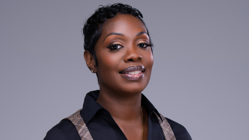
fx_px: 825
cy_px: 149
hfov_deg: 17.2
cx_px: 124
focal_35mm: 125
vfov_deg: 9.6
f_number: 8
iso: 100
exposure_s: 1/250
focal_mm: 79
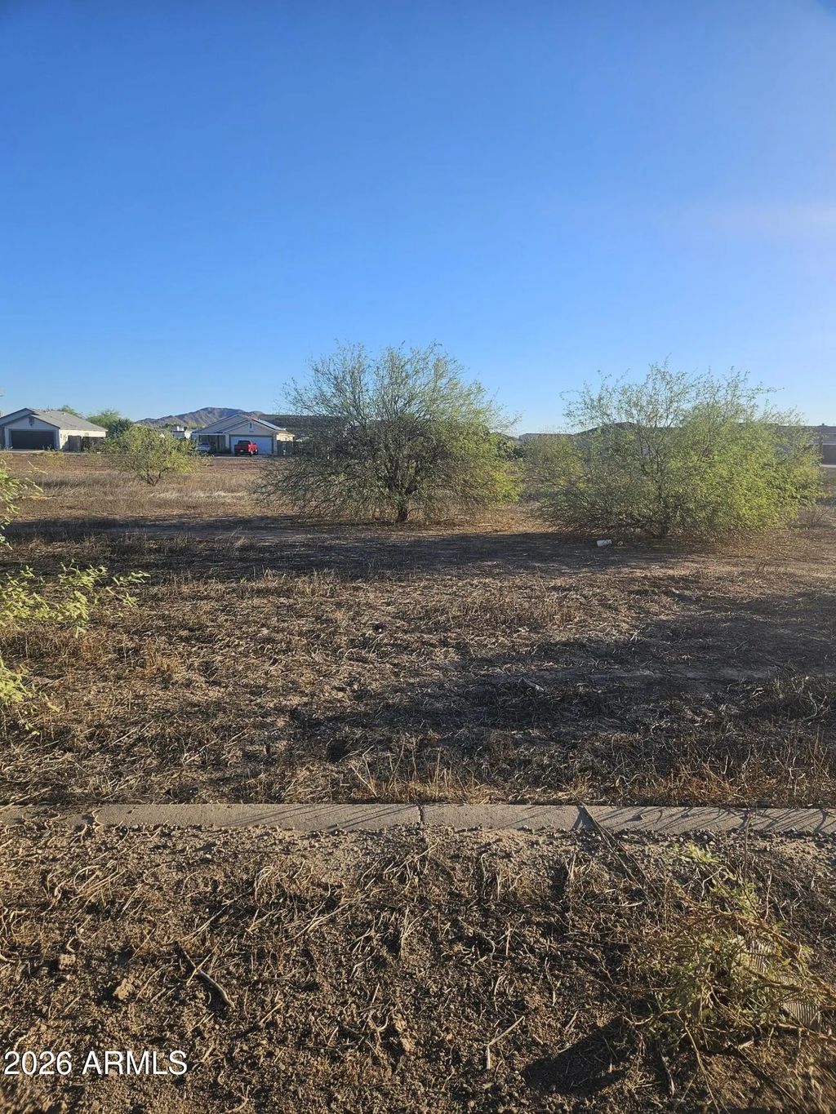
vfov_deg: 73.9
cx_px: 418
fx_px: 741
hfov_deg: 58.9
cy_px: 557
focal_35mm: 23
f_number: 1.8
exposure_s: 1/1235
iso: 25
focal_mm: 5.4
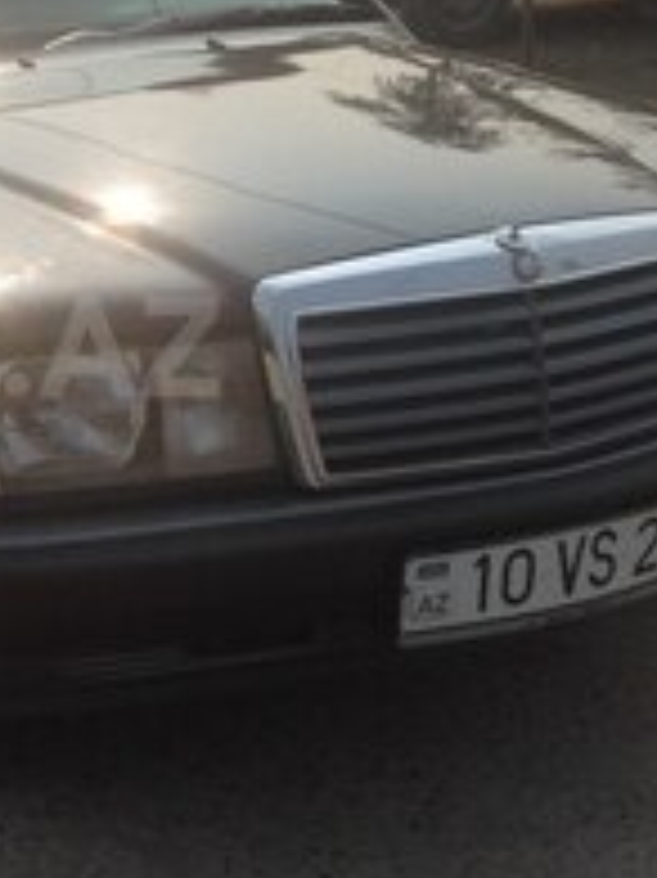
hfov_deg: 16.8
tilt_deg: -14.0
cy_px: 347
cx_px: -126
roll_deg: -0.1
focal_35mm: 84
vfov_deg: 23.3
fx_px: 2128
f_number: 2.4
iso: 50
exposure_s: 1/1808
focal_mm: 4.12
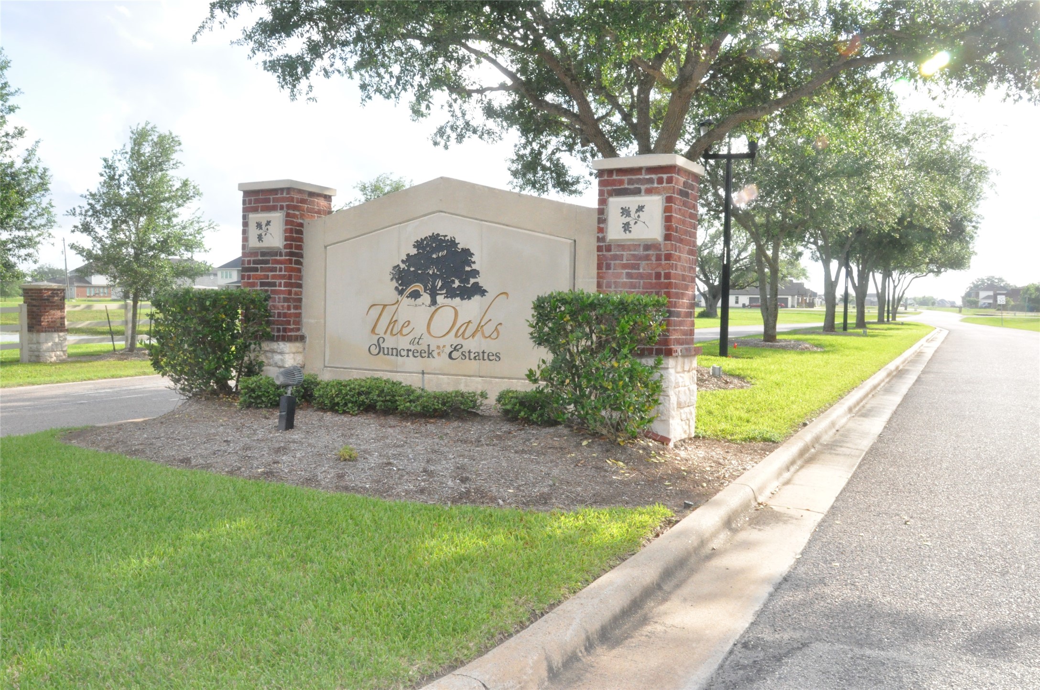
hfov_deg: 59.6
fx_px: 909
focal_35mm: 32
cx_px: 520
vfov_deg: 41.6
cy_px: 345
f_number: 25
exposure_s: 1/200
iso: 2500
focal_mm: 21
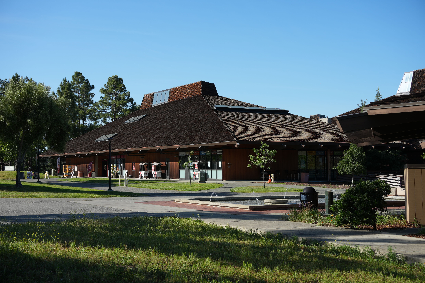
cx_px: 212
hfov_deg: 39.6
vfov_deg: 27.0
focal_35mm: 50
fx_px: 590
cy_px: 142
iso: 100
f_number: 8
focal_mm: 50
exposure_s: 1/200
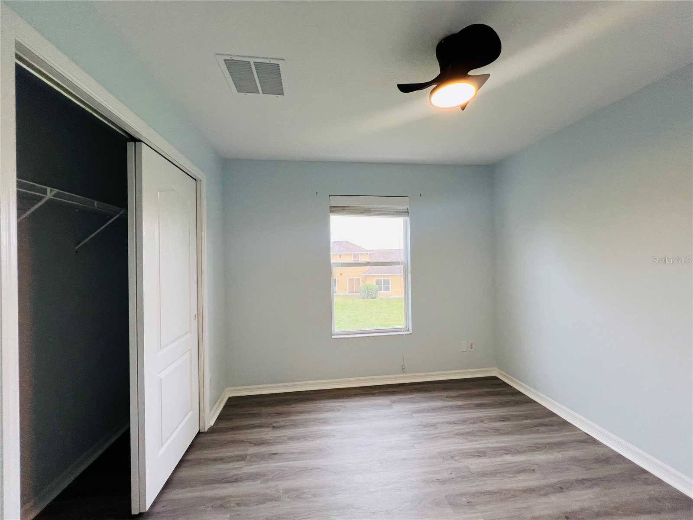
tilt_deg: -1.3
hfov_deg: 106.2
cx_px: 346
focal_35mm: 13
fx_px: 260
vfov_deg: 89.9
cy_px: 260
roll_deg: +1.2
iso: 80
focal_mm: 1.57
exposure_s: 1/120
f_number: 1.8
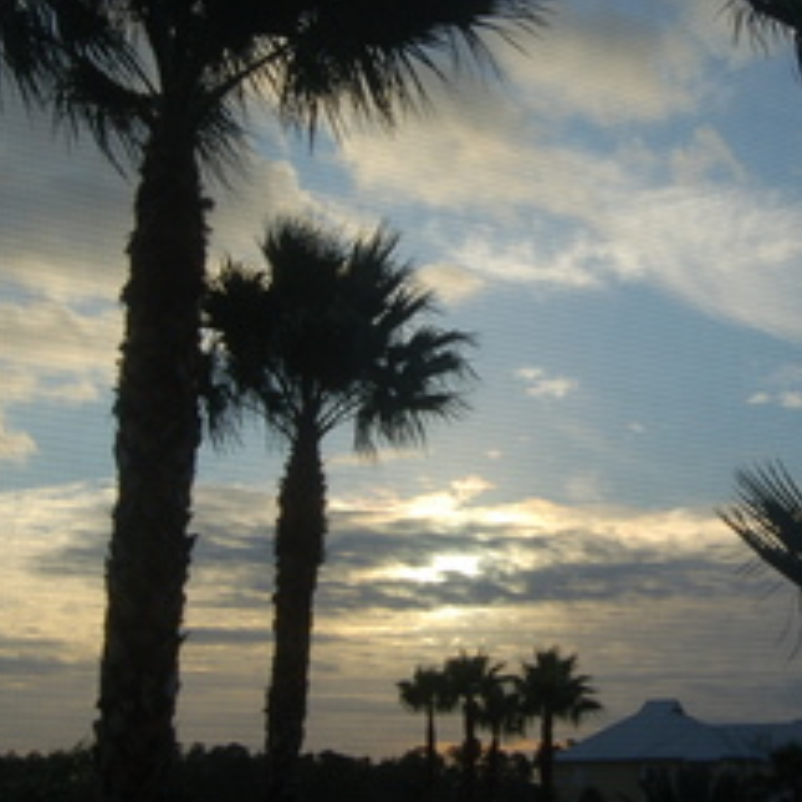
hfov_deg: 26.3
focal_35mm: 65
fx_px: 1704
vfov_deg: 26.4
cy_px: 302
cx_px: 556
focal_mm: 22
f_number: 7.1
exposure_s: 1/400
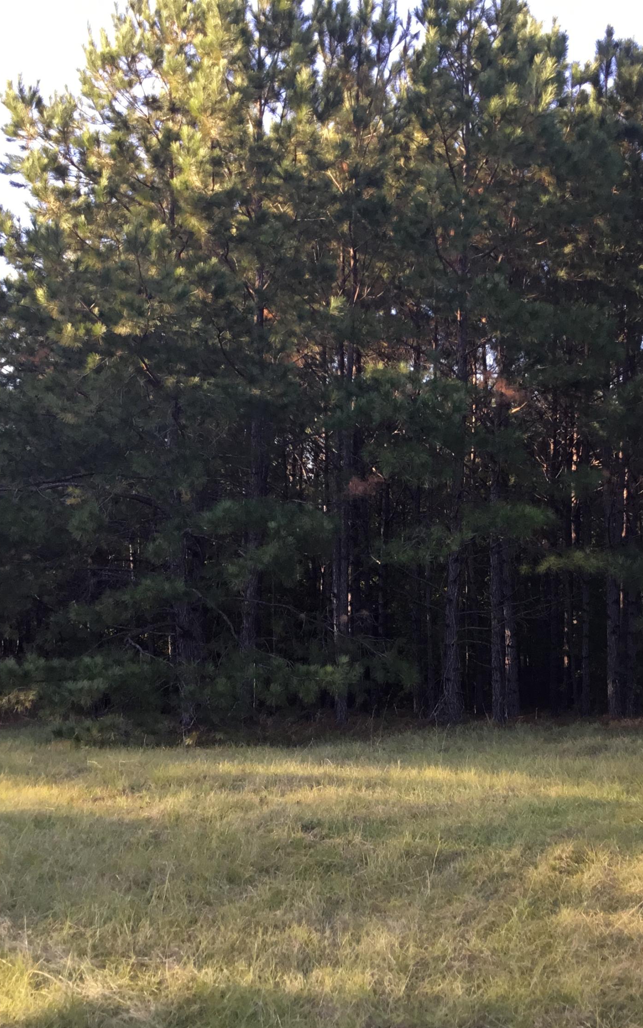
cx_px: 411
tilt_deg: +4.4
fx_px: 1234
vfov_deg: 45.3
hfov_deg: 29.1
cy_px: 515
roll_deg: -0.5
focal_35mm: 44
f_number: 2.4
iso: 40
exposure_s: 1/120
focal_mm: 3.3
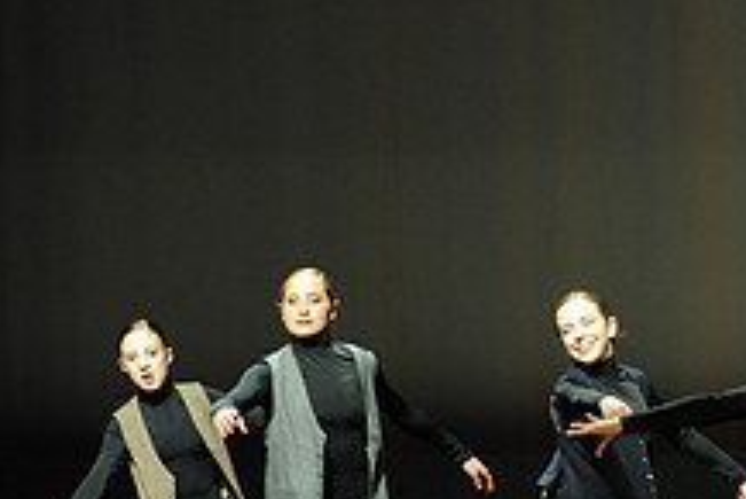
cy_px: 468
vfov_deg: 4.4
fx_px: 6428
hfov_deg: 6.6
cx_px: 822
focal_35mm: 310
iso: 2500
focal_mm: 116
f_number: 2.8
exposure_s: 1/320
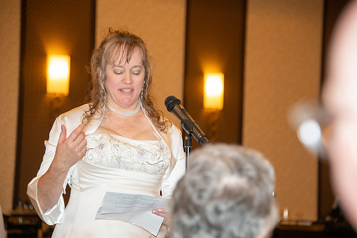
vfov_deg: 9.5
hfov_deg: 14.2
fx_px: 1438
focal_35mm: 145
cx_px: 178
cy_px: 119
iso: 2000
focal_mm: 145
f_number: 5.6
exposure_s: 1/60
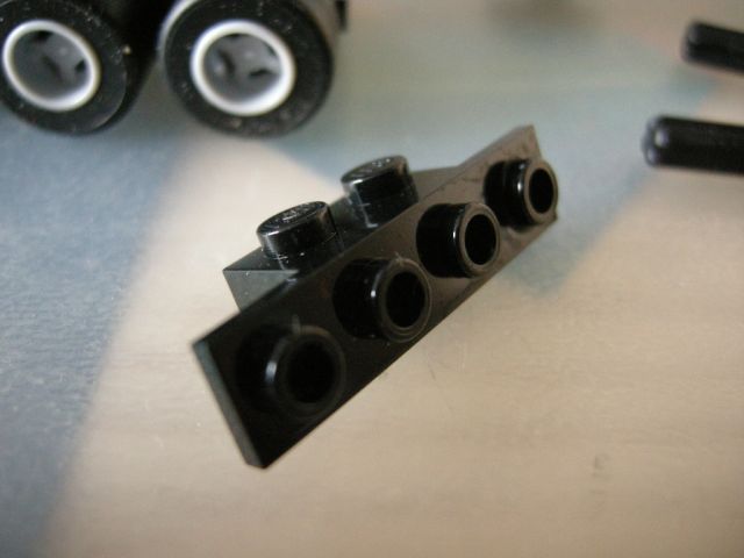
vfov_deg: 39.7
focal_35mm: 36
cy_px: 279
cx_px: 372
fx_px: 774
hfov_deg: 51.4
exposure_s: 1/30.1
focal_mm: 7.5
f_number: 2.7
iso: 400
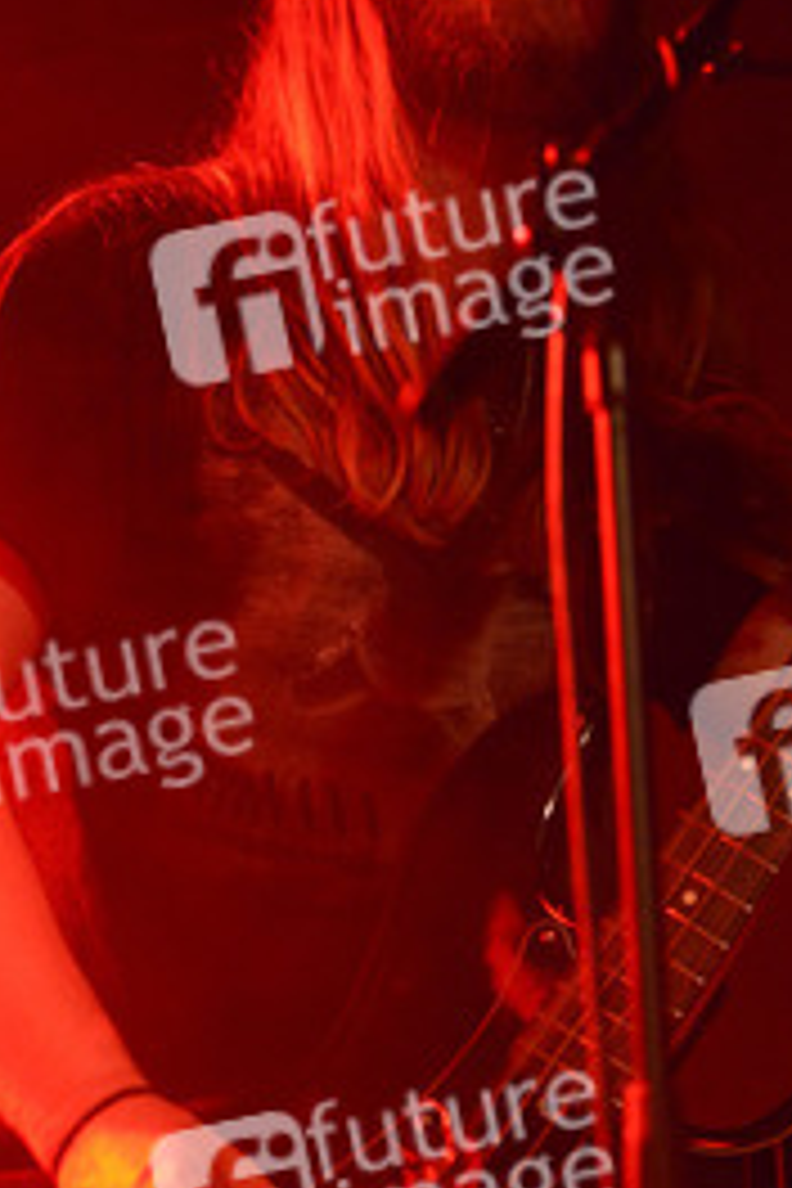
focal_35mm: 121
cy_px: 504
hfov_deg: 11.3
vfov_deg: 16.9
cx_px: 513
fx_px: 3993
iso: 6400
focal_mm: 80
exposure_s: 1/160
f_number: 2.8
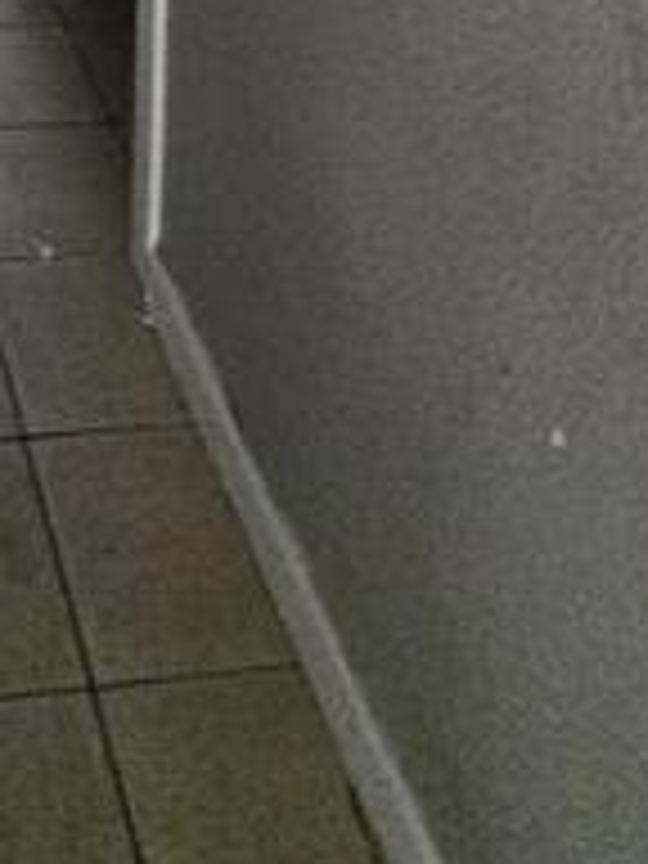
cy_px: -634
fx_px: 1298
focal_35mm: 52
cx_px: -153
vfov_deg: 23.1
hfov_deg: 25.0
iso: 250
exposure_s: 1/60
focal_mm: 1.7
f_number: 2.2
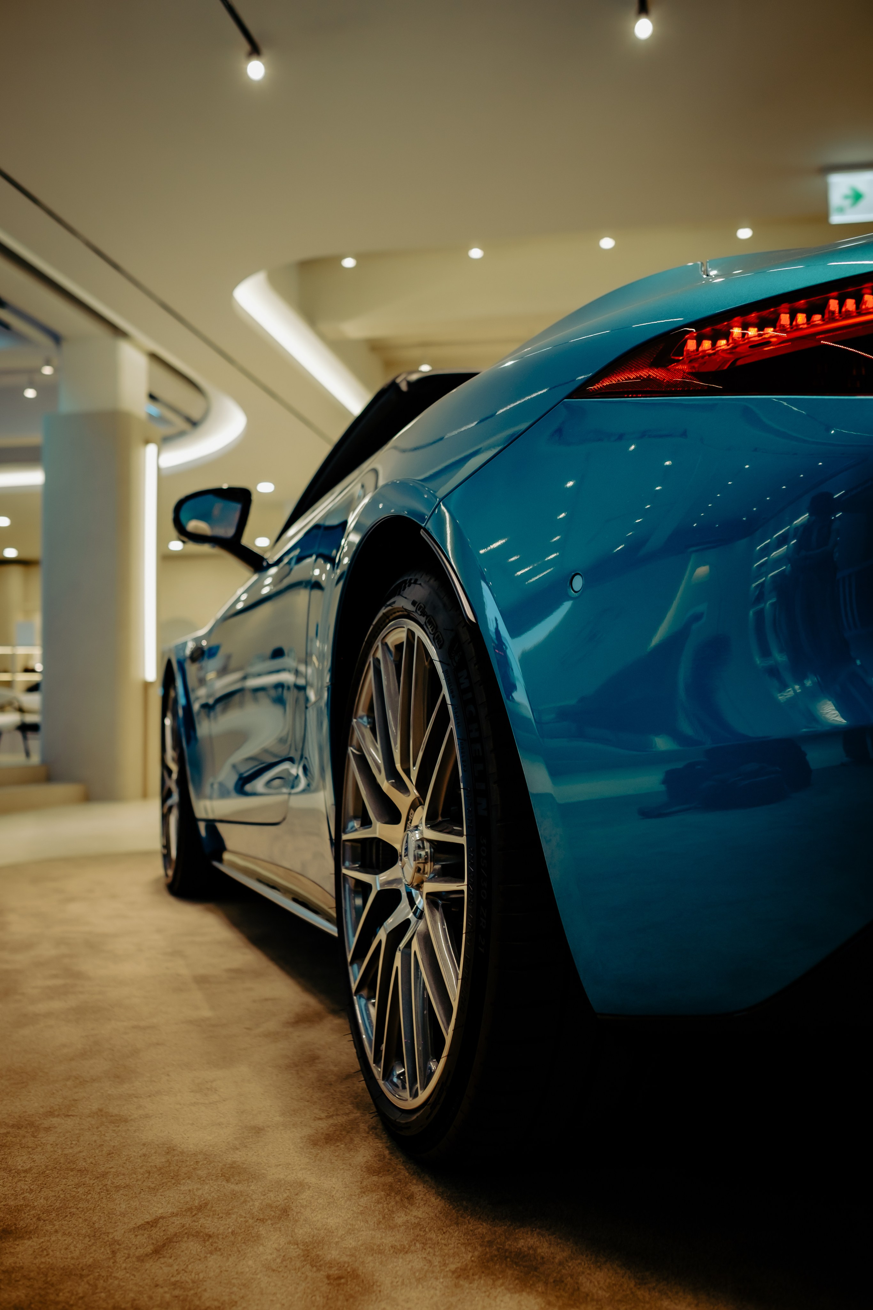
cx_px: 436
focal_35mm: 35
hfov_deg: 37.9
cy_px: 655
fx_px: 1273
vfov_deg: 54.4
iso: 200
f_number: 2.8
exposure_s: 1/125
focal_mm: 23
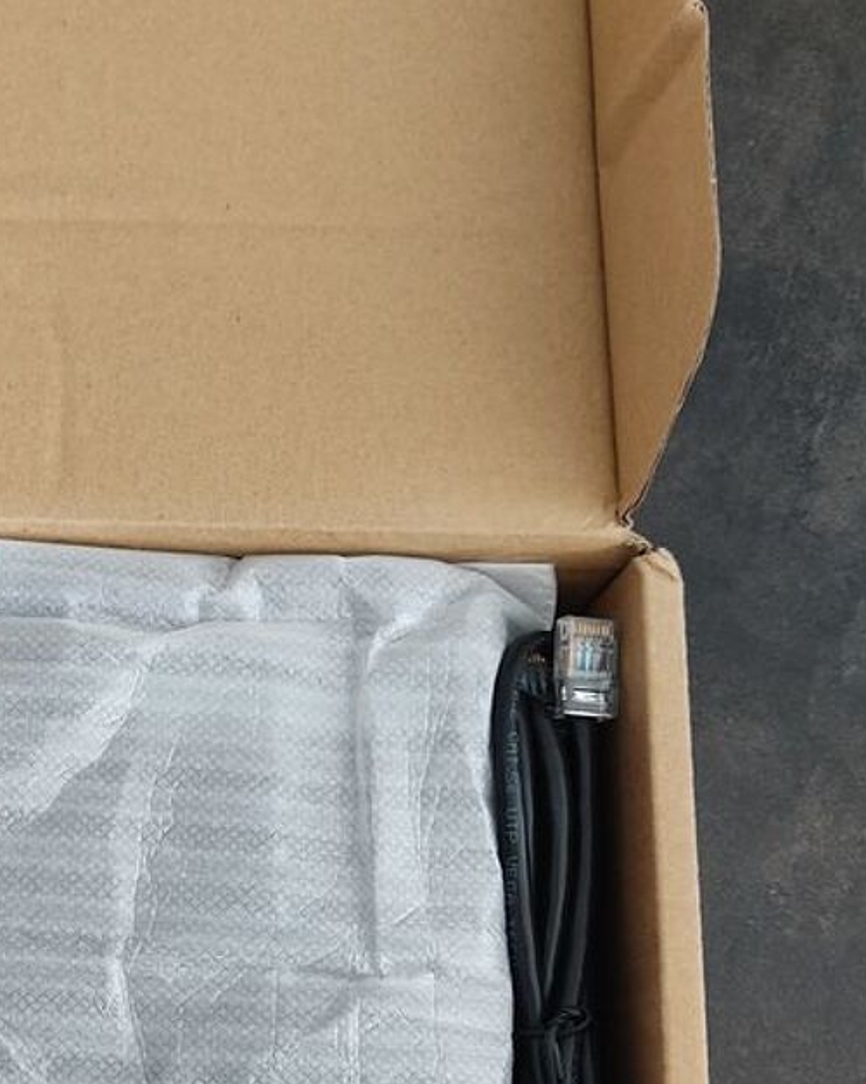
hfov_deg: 26.8
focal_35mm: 54
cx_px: 40
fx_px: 1731
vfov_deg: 34.3
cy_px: 760
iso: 268
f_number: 1.79
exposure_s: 1/33
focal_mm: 4.74
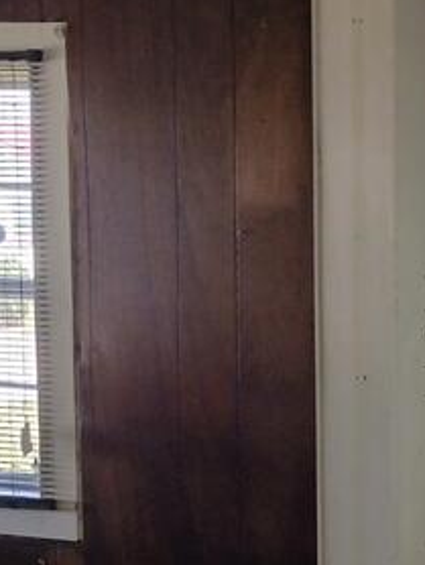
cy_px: 496
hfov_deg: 13.1
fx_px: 1651
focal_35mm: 101
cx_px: 783
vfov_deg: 19.1
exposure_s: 1/60
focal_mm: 3.98
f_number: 1.8
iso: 125
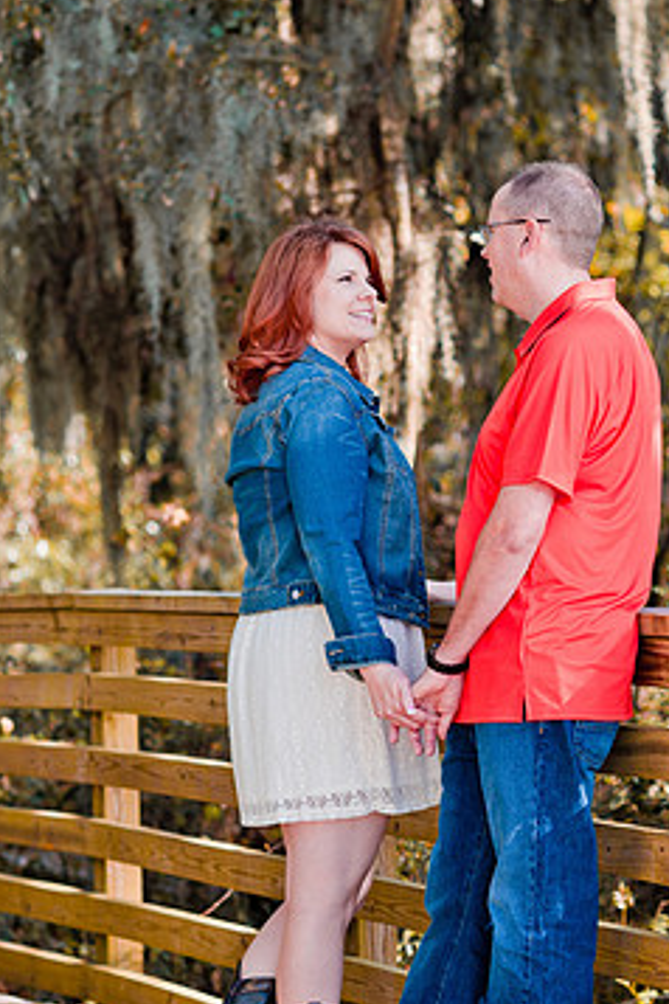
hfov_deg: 12.8
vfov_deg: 19.1
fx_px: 2982
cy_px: 610
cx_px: 361
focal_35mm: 107
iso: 200
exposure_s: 1/640
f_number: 2.8
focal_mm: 85
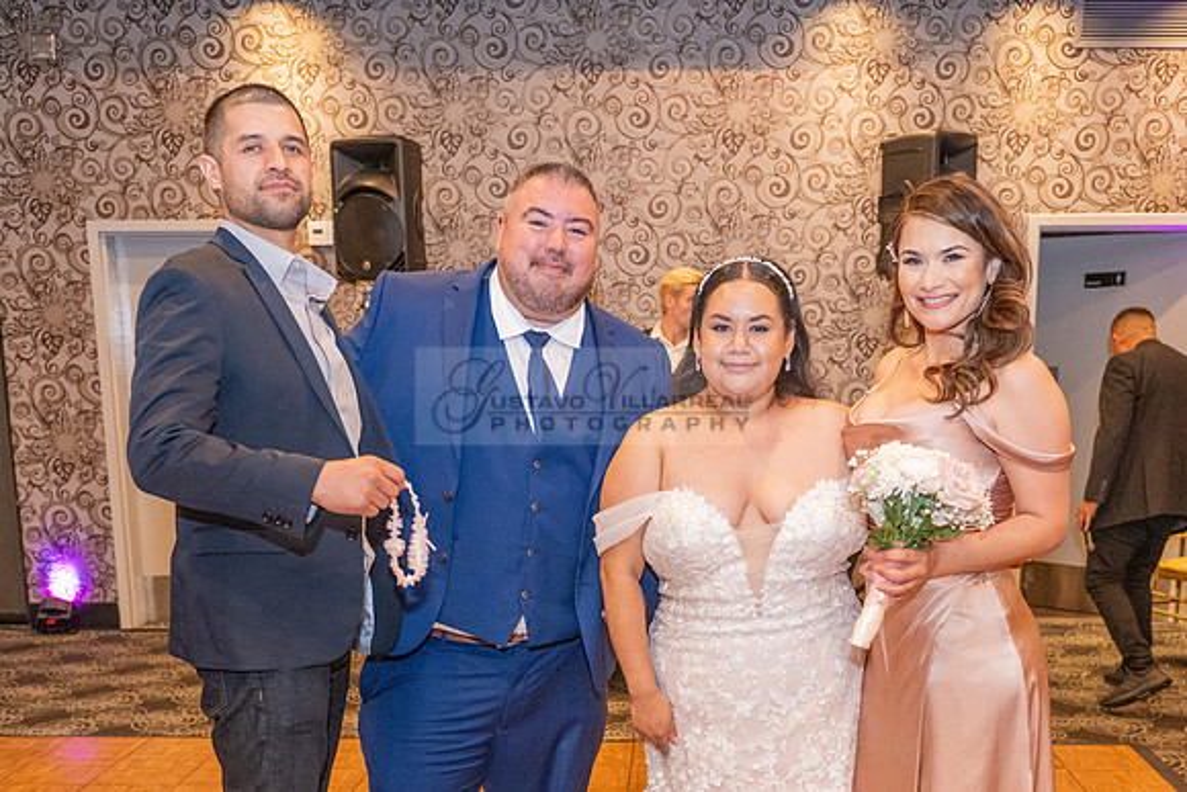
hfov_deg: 44.0
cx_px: 631
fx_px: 1468
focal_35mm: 45
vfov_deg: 29.3
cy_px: 674
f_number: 2.8
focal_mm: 26
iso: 2500
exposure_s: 1/200
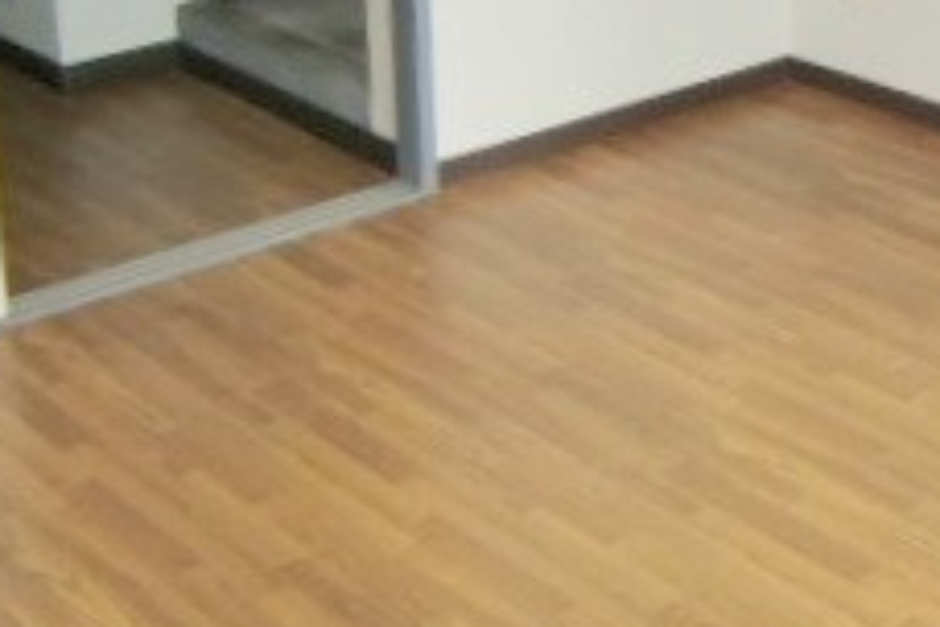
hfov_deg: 28.0
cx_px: 796
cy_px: 87
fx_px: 1828
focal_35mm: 70
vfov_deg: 19.2
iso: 64
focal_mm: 4.3
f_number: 3.2
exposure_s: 1/125
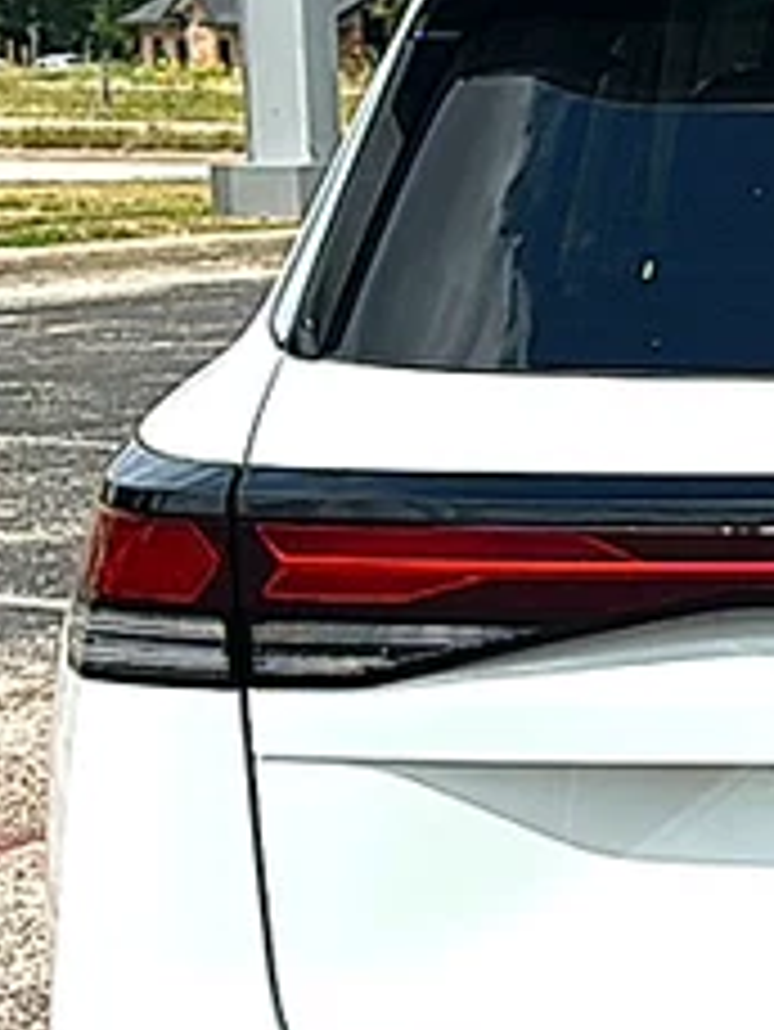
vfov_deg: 16.9
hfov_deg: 12.0
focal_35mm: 116
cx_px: 1264
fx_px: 3455
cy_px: 798
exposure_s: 1/9091
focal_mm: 6.86
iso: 80
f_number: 1.78
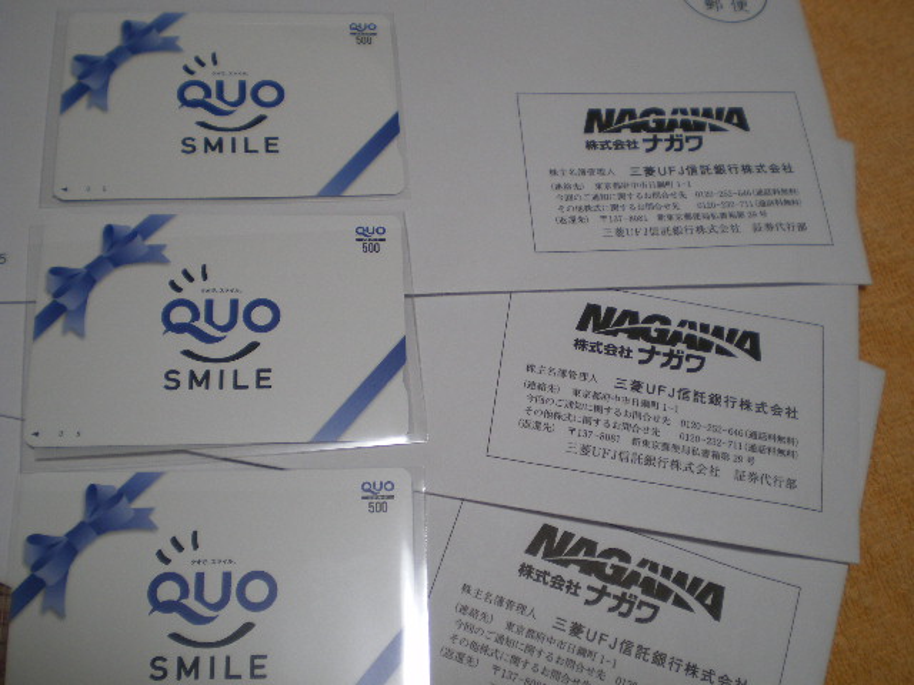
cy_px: 342
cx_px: 457
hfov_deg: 49.0
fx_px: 1003
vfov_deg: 37.7
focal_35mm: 38
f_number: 3.1
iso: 100
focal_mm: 6.3
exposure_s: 1/30
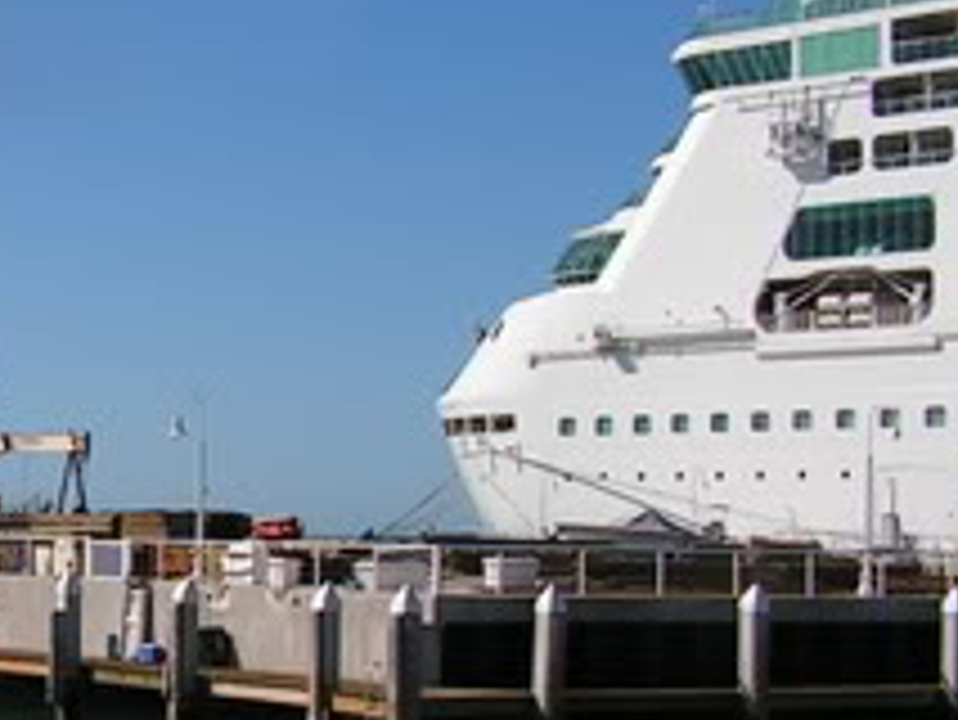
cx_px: -333
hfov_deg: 17.6
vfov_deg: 14.2
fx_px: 2880
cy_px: 470
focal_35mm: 104
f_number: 4.8
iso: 64
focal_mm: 6
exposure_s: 1/1000
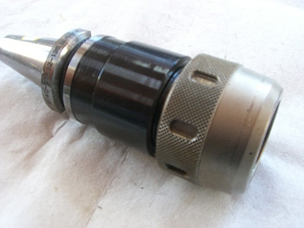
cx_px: 152
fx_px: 334
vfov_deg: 37.7
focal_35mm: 38
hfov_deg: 49.0
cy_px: 114
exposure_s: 1/40
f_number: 2.7
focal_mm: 6.2
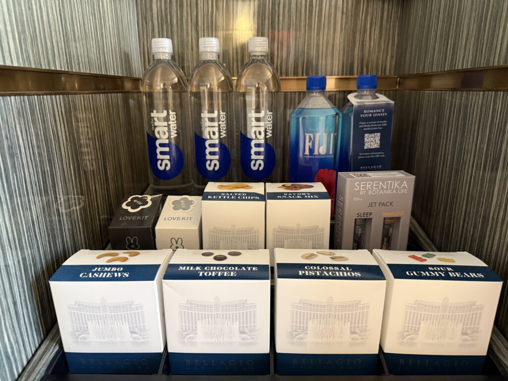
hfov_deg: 71.6
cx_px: 254
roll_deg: -0.3
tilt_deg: -15.5
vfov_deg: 56.8
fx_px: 352
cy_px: 190
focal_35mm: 24
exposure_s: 1/40
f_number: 1.78
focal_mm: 6.76
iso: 640
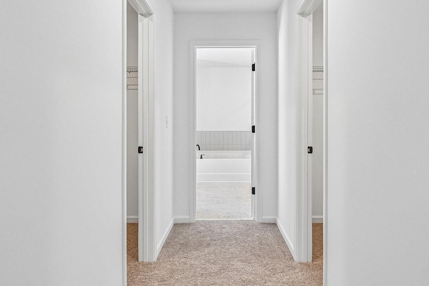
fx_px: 310
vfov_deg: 49.5
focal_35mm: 26
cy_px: 129
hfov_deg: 69.4
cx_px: 225
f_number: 8
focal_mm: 10
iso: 400
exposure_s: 1/10
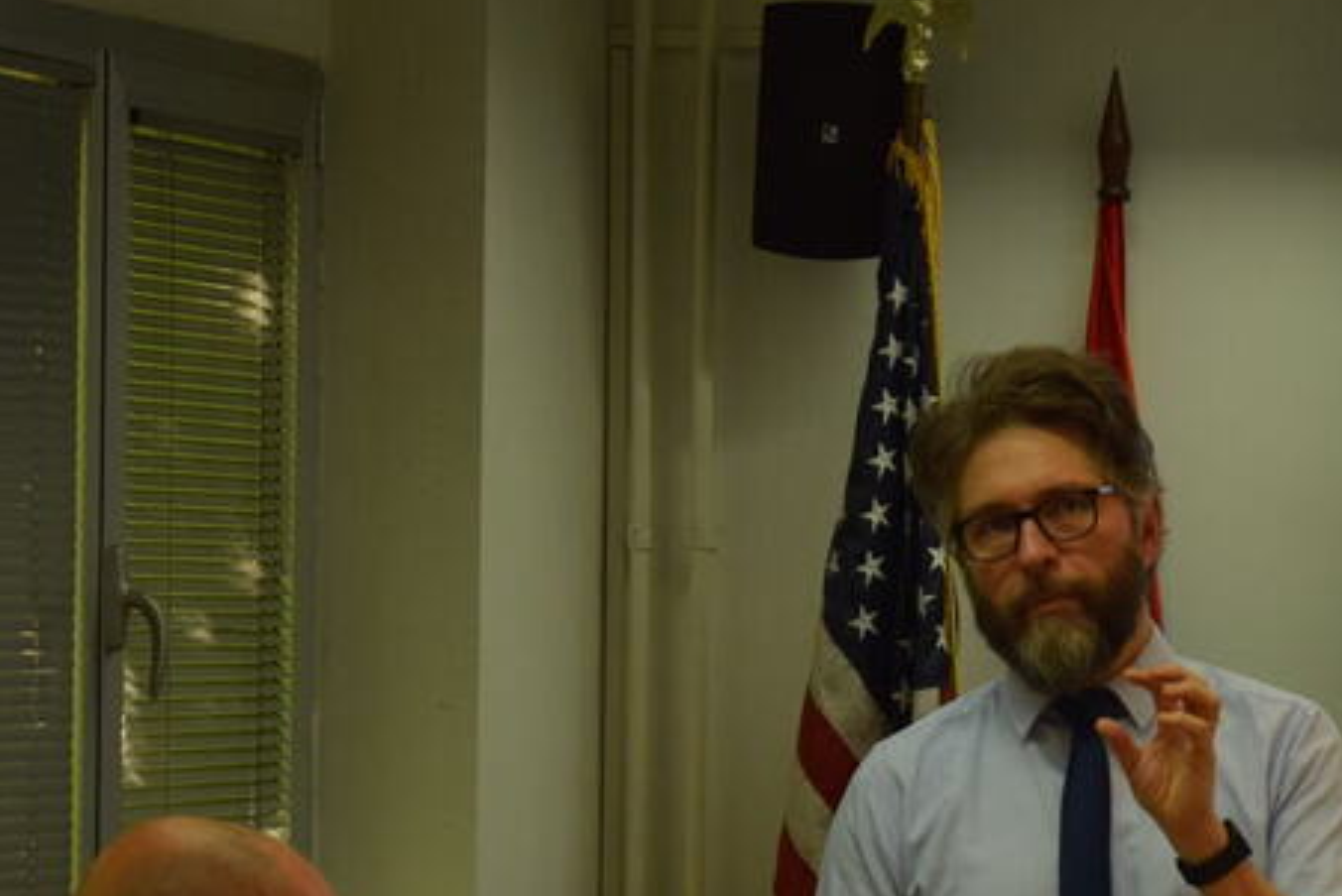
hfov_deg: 10.9
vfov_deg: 7.3
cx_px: 1419
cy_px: 659
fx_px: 6978
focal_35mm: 187
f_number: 5.6
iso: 800
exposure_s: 1/60
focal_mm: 55
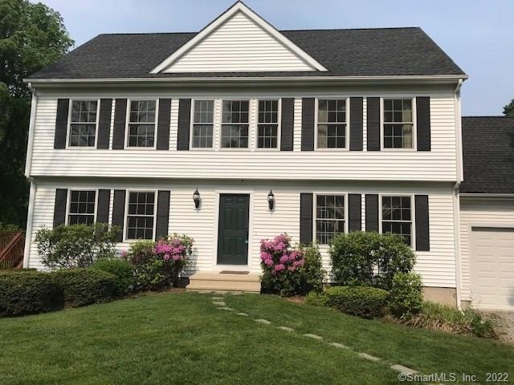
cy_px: 192
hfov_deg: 63.4
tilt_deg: +7.9
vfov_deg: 49.7
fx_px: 416
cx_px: 257
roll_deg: -2.1
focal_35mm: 28
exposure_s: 1/3690
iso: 20
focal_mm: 3.99
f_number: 1.8
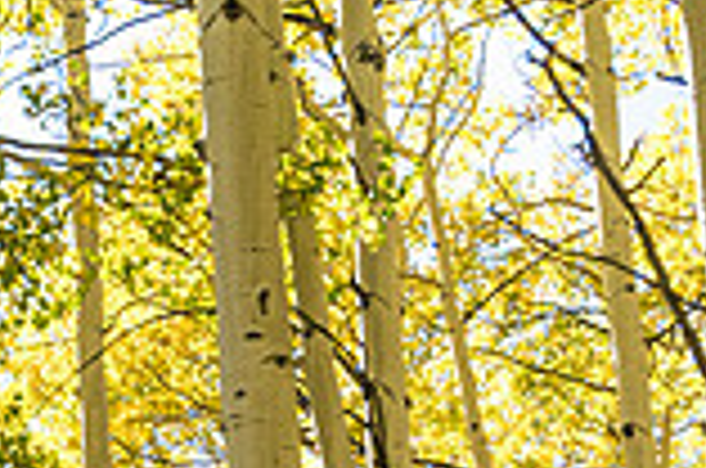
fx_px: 1957
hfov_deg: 19.7
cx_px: -40
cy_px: 709
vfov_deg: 12.9
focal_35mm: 100
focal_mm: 18
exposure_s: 1/640
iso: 400
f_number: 5.6
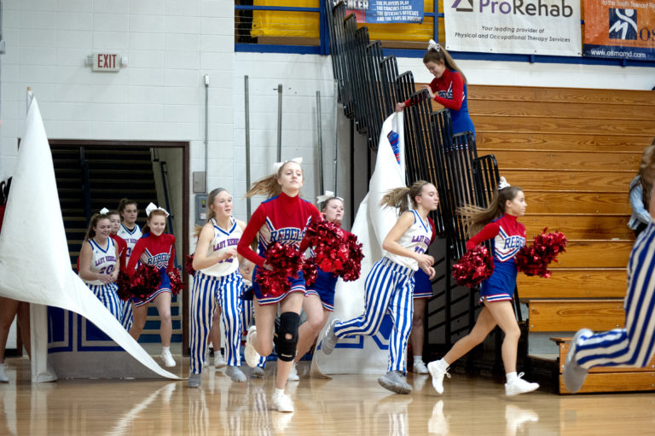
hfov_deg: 26.0
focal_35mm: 78
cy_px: 218
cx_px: 328
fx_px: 1418
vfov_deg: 17.5
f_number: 4
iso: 3200
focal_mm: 78
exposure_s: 1/320
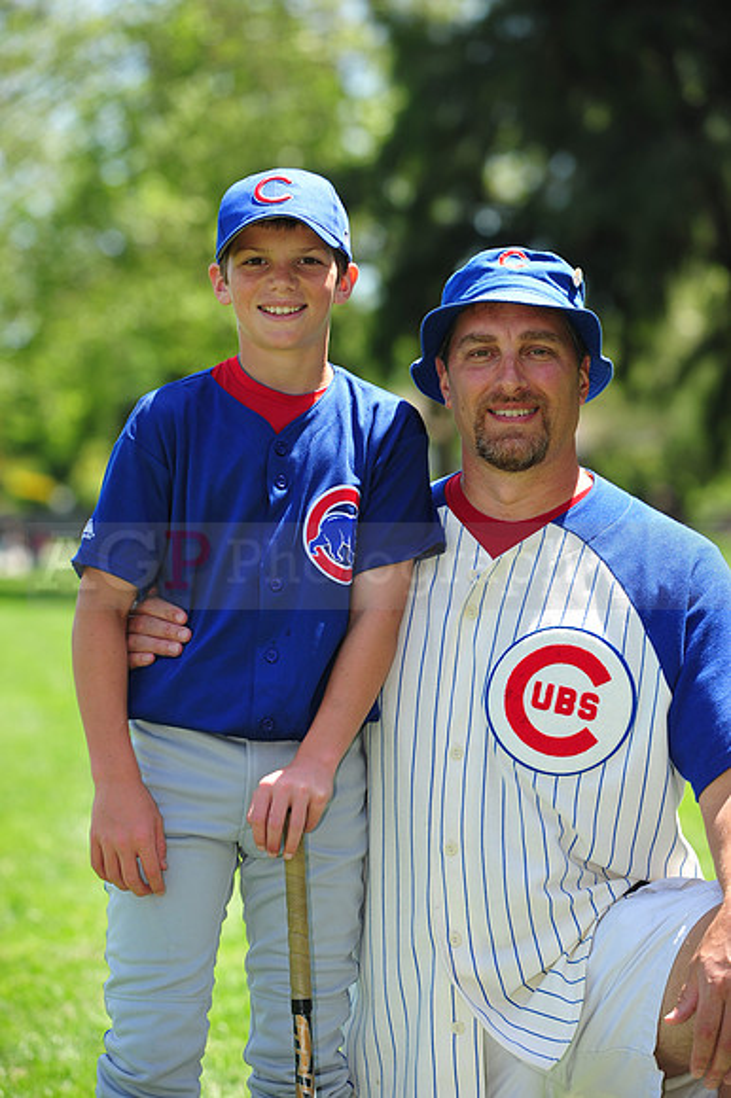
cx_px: 366
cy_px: 549
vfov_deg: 17.1
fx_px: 3659
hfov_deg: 11.4
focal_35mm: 120
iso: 200
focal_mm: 120
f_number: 4.5
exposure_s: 1/640
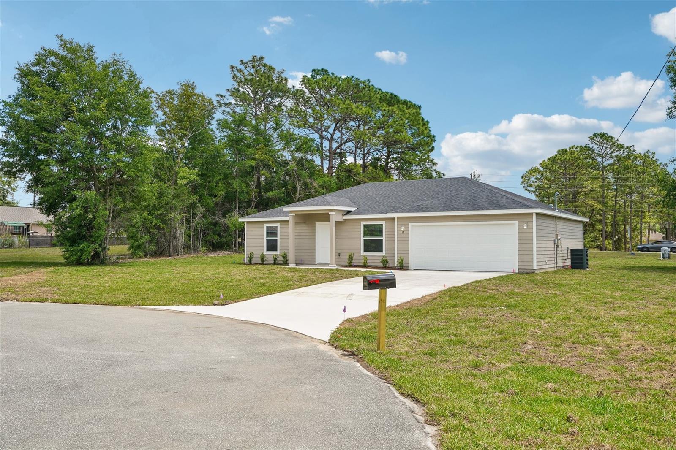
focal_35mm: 31
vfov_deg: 42.3
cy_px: 225
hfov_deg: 60.3
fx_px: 582
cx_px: 338
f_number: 8
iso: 50
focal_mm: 31
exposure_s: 1/90
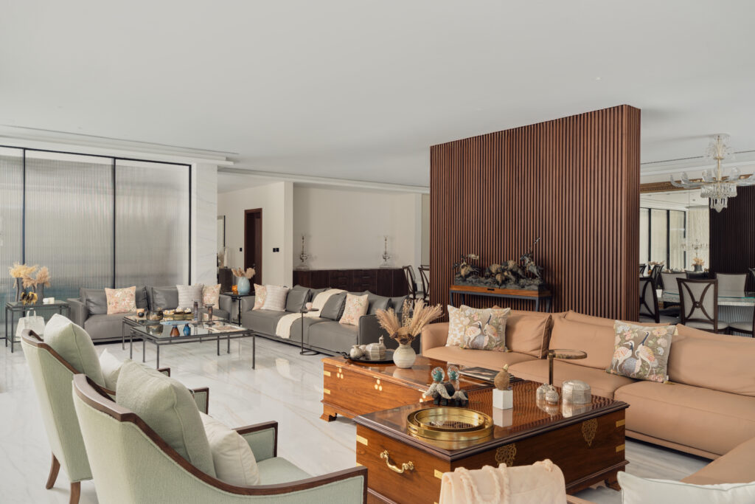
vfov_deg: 46.4
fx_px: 587
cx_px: 378
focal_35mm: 28
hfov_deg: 65.5
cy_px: 252
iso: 200
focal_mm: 28
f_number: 8
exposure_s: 1/10
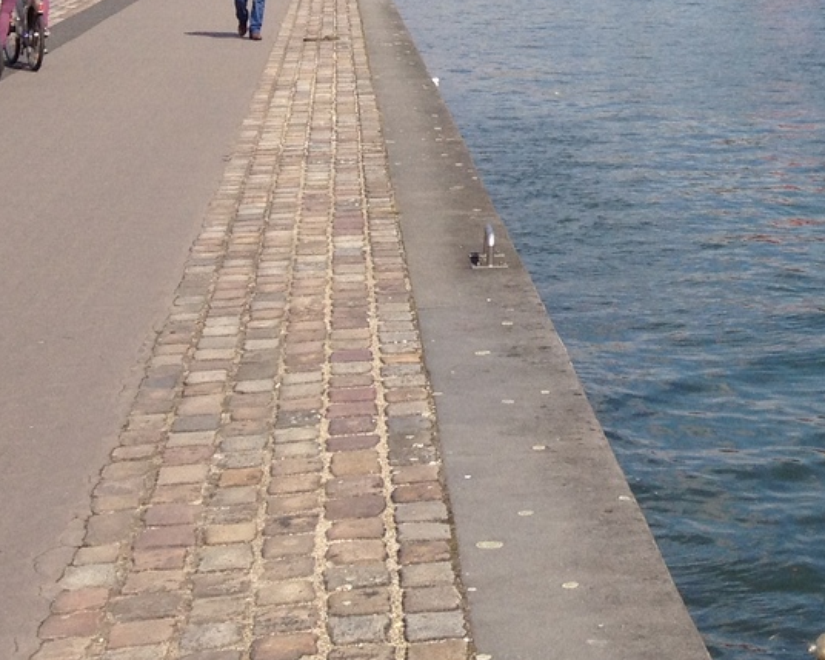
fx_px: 2491
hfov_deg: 17.5
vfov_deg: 14.4
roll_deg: -0.5
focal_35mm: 102
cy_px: -234
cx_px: 1099
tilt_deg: +1.3
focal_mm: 4.28
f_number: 2.4
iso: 50
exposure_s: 1/1972
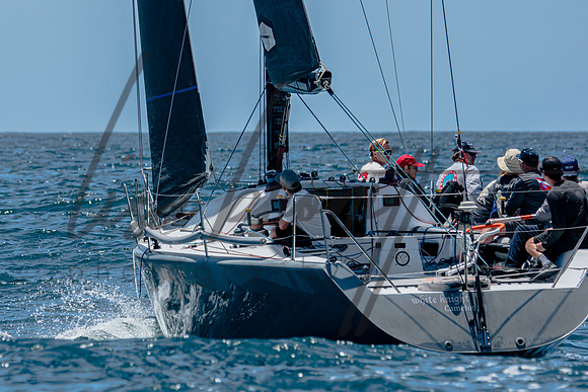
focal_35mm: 460
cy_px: 169
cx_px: 236
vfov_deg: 3.0
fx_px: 7514
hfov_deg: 4.5
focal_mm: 250
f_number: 5.6
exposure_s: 1/1600
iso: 200
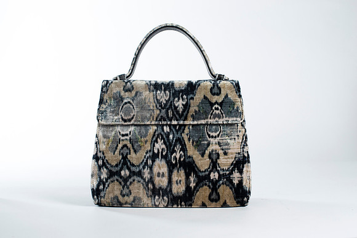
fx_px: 499
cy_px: 119
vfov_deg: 26.8
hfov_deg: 39.3
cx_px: 178
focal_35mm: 50
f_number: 6.3
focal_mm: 50
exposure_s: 1/200
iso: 200
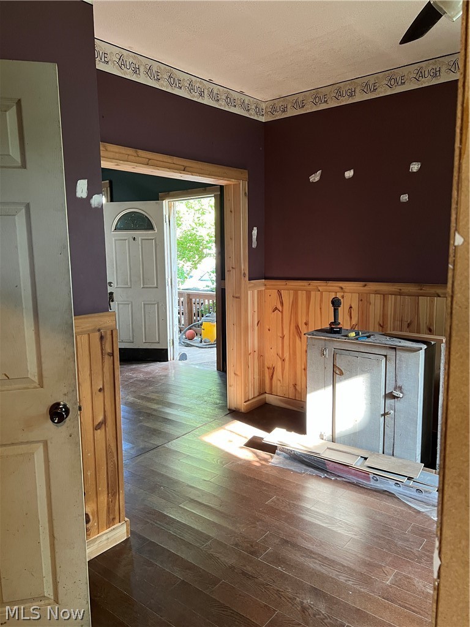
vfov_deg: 67.3
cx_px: 235
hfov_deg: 53.1
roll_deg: +0.7
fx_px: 471
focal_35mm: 26
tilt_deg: -7.2
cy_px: 314
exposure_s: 1/60
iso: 160
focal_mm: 5.7
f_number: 1.5
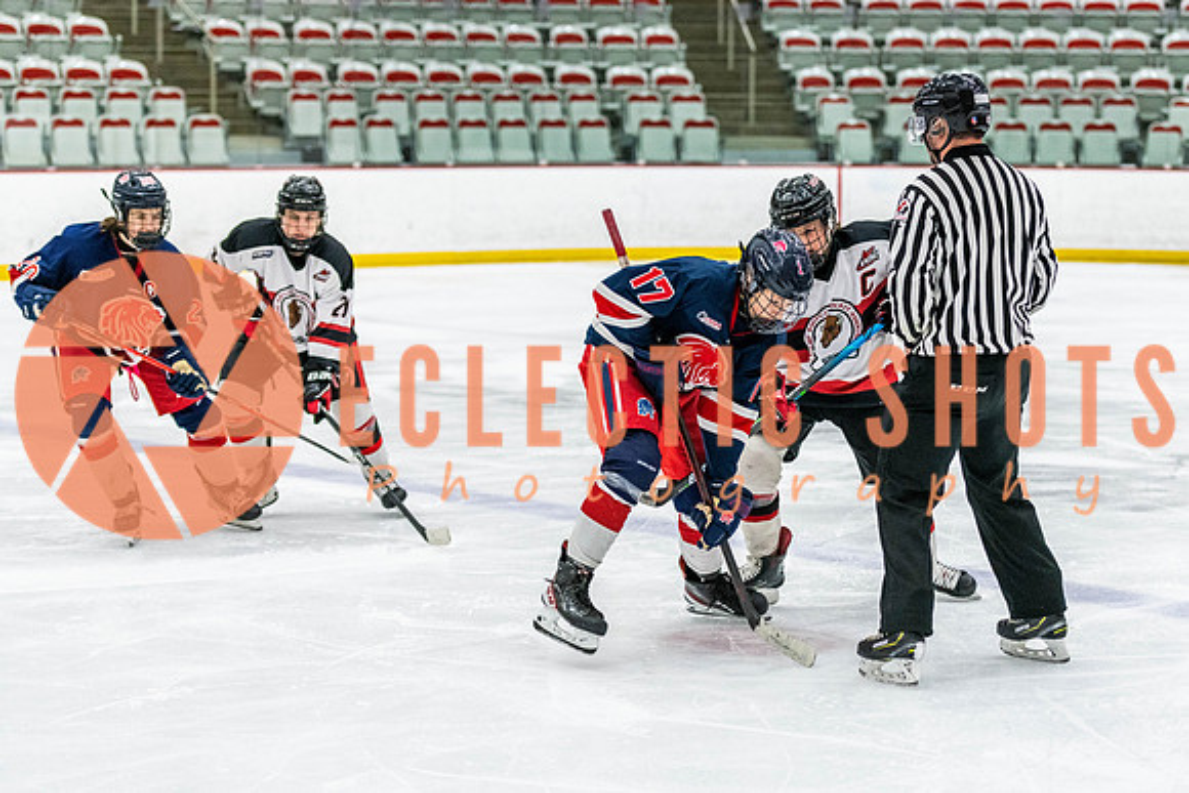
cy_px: 396
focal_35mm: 102
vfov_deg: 13.4
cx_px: 703
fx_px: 3383
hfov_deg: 19.9
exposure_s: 1/640
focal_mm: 86
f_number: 2.8
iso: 2500
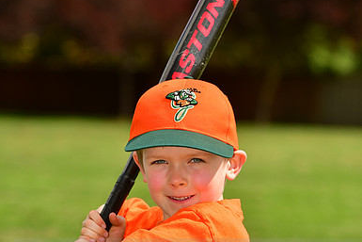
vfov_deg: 4.7
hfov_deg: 7.0
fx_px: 2957
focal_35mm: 294
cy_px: 251
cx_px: 181
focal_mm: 130
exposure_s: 1/1000
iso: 200
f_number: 5
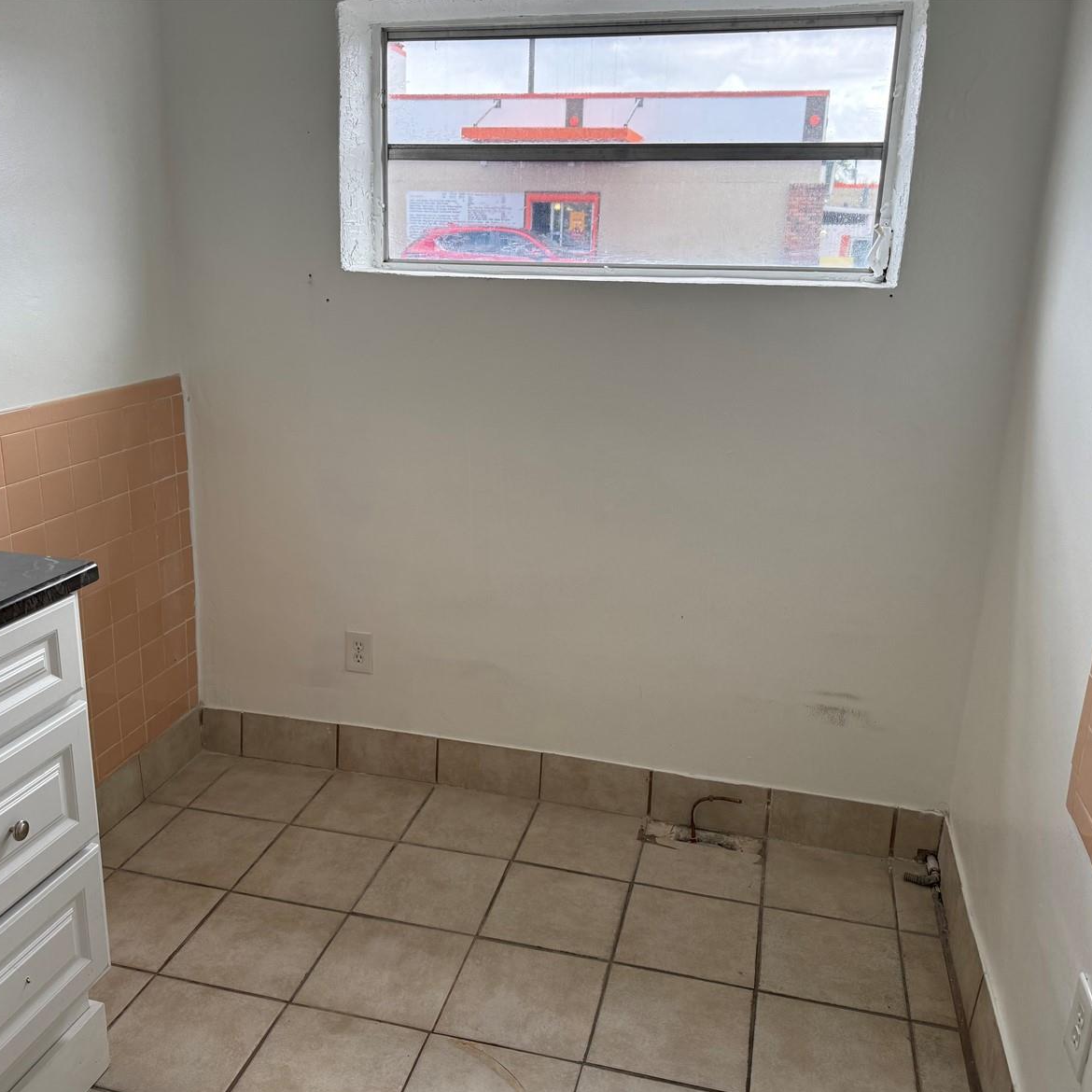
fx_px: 1035
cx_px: 500
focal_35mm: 29
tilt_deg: -18.0
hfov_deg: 55.6
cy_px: 556
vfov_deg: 55.6
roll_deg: -0.9
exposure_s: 1/521
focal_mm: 6.76
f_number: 1.78
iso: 100
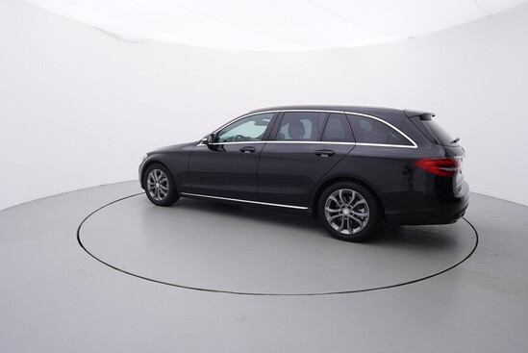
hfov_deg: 77.3
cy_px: 176
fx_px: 330
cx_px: 264
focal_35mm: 22
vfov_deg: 56.2
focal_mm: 15
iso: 200
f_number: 5
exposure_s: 1/80
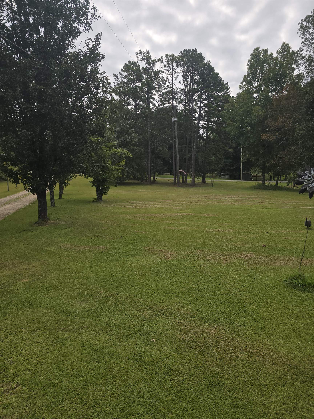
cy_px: 210
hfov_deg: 58.9
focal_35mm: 23
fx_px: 278
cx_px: 157
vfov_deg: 73.9
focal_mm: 6.3
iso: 12
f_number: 1.7
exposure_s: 1/986
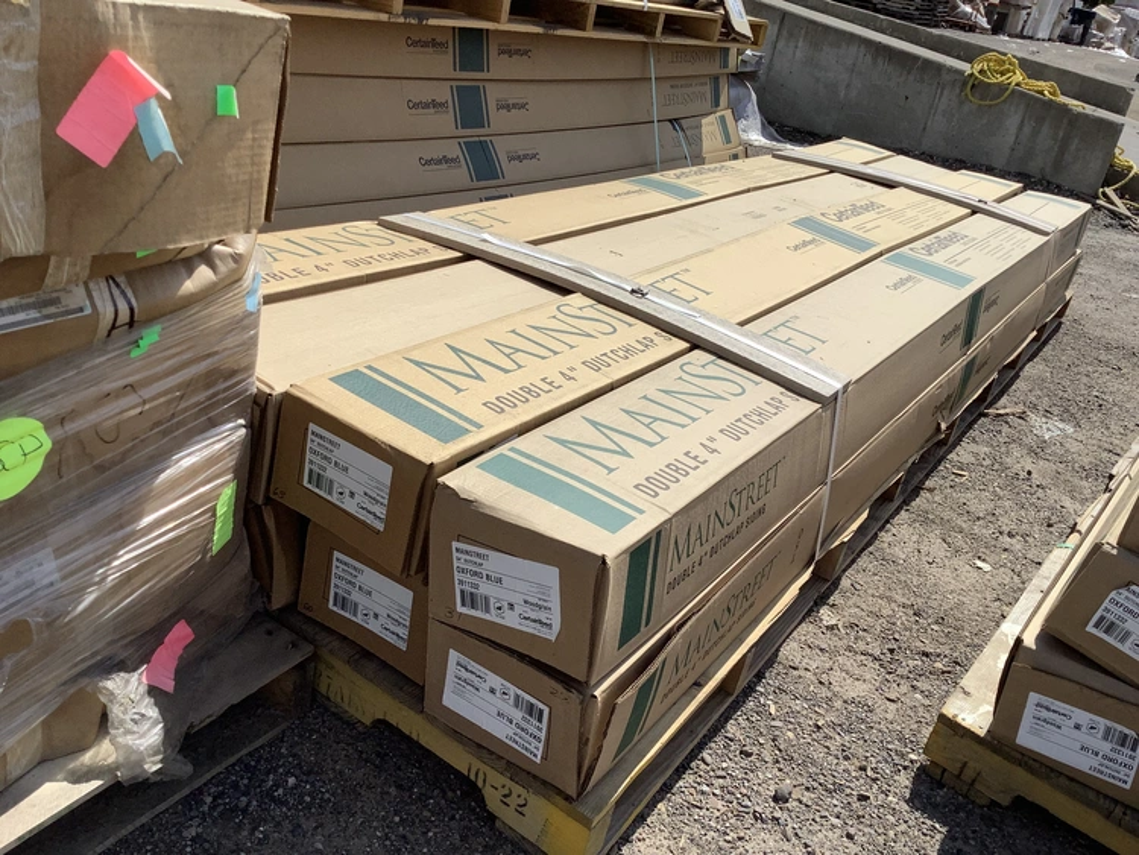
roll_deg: -11.8
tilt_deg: -25.7
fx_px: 1020
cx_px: 570
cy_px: 428
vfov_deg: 45.5
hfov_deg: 58.3
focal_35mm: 31
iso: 25
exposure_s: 1/2809
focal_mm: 3.3
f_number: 2.4
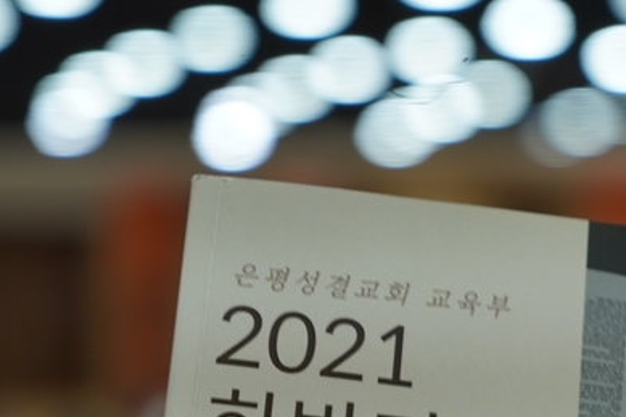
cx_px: 470
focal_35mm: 126
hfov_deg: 16.2
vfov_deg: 10.8
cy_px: 363
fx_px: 2190
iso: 640
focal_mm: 70
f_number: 4
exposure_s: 1/80
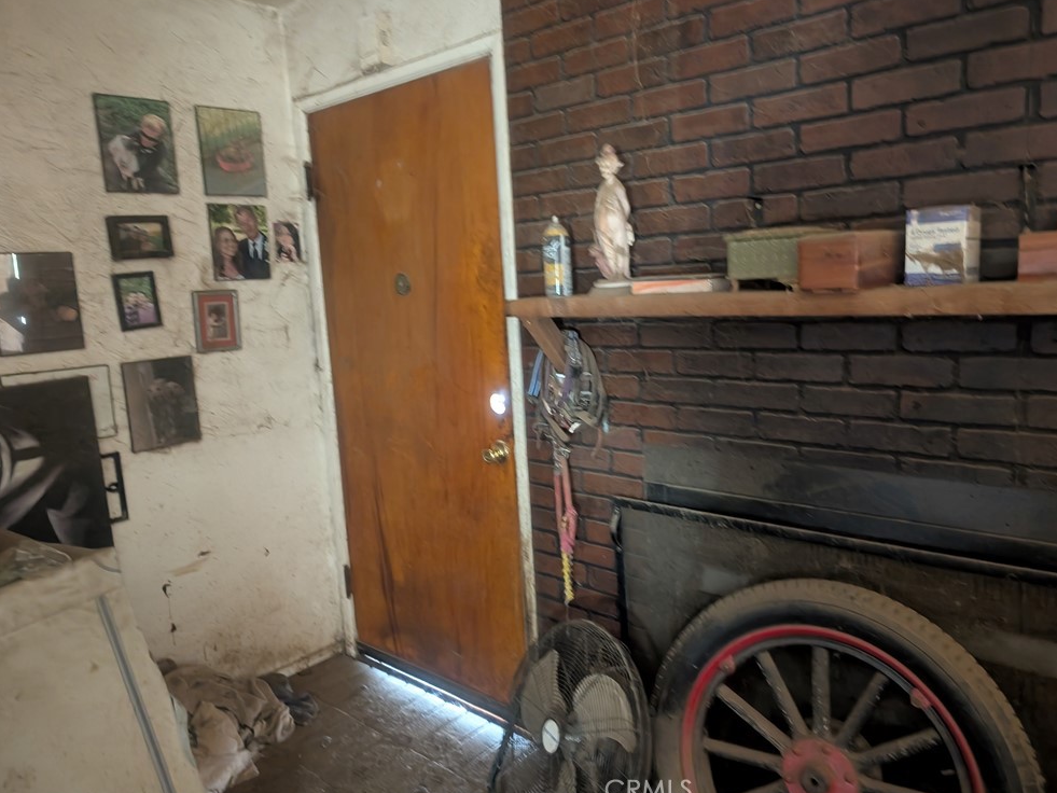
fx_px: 763
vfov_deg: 54.9
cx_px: 528
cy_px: 391
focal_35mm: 25
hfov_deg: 69.4
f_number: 1.68
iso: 2914
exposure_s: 1/17.9
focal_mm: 6.9
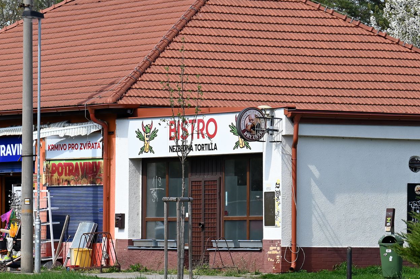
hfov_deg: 12.1
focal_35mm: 169
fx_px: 1970
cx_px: 103
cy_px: 134
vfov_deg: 8.1
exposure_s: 1/250
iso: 110
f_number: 6.3
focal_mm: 110
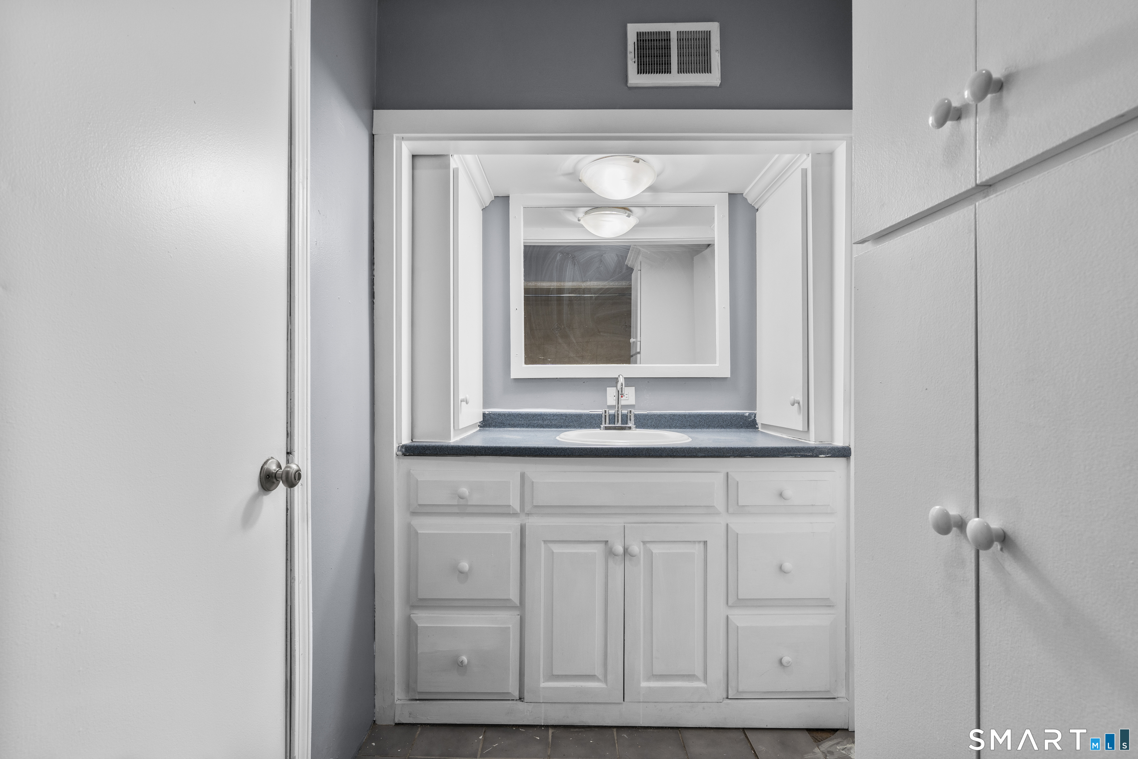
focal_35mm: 16
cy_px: 380
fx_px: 506
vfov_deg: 73.7
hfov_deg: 96.7
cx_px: 569
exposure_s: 1
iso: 250
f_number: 9
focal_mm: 16
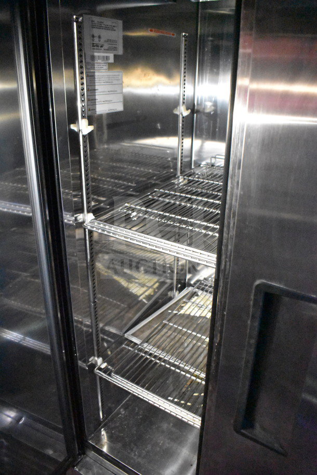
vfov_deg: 67.4
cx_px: 158
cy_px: 238
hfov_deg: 47.9
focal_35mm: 27
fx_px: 357
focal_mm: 18
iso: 18000
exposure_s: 1/30
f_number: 3.5
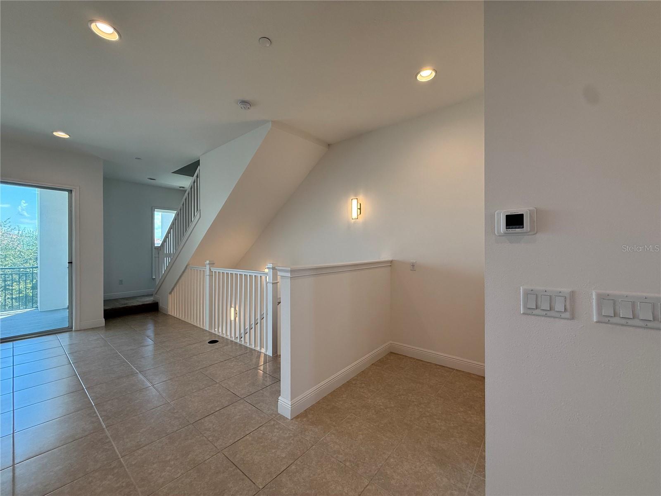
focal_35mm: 14
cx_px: 330
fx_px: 267
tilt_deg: +2.3
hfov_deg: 102.1
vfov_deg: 85.7
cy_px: 248
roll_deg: +0.7
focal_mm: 2.22
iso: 100
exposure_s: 1/120
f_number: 2.2
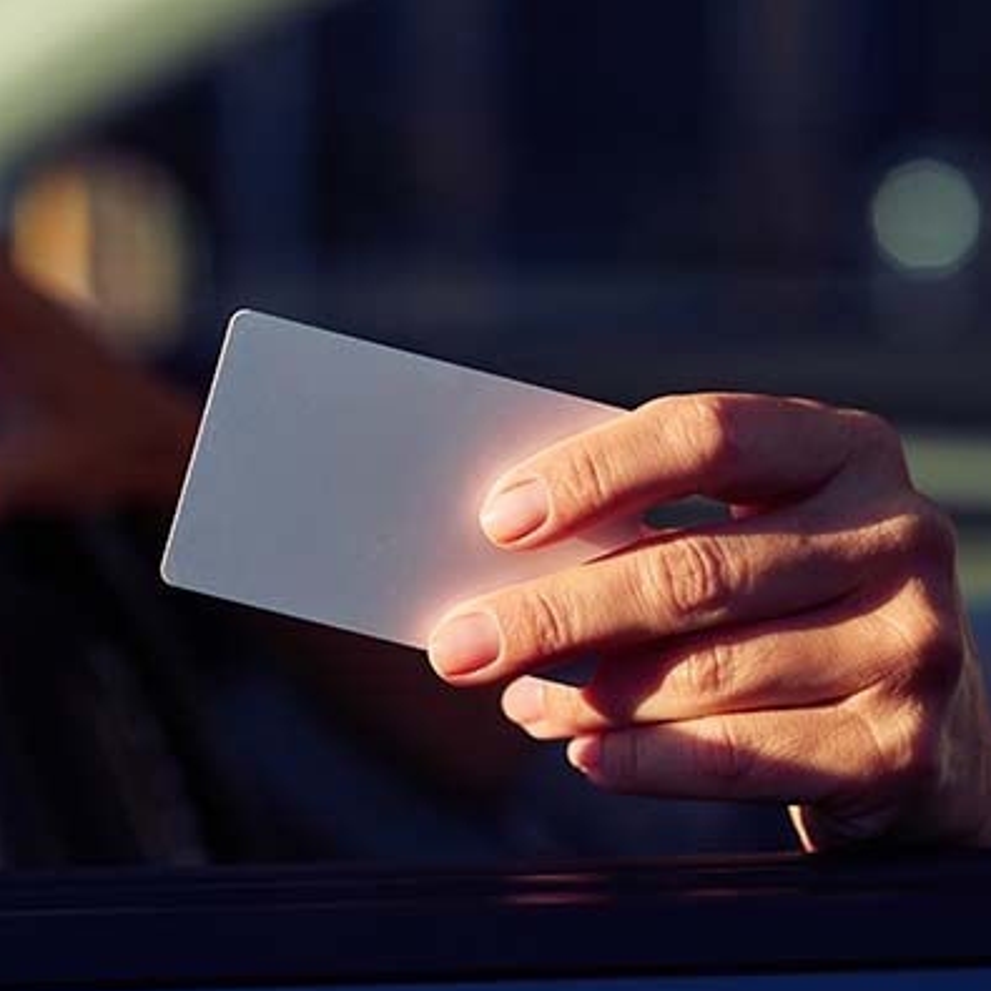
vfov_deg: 14.6
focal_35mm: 119
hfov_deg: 14.6
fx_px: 3854
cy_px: 457
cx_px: 268
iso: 100
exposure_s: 1/500
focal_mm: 85
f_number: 3.5
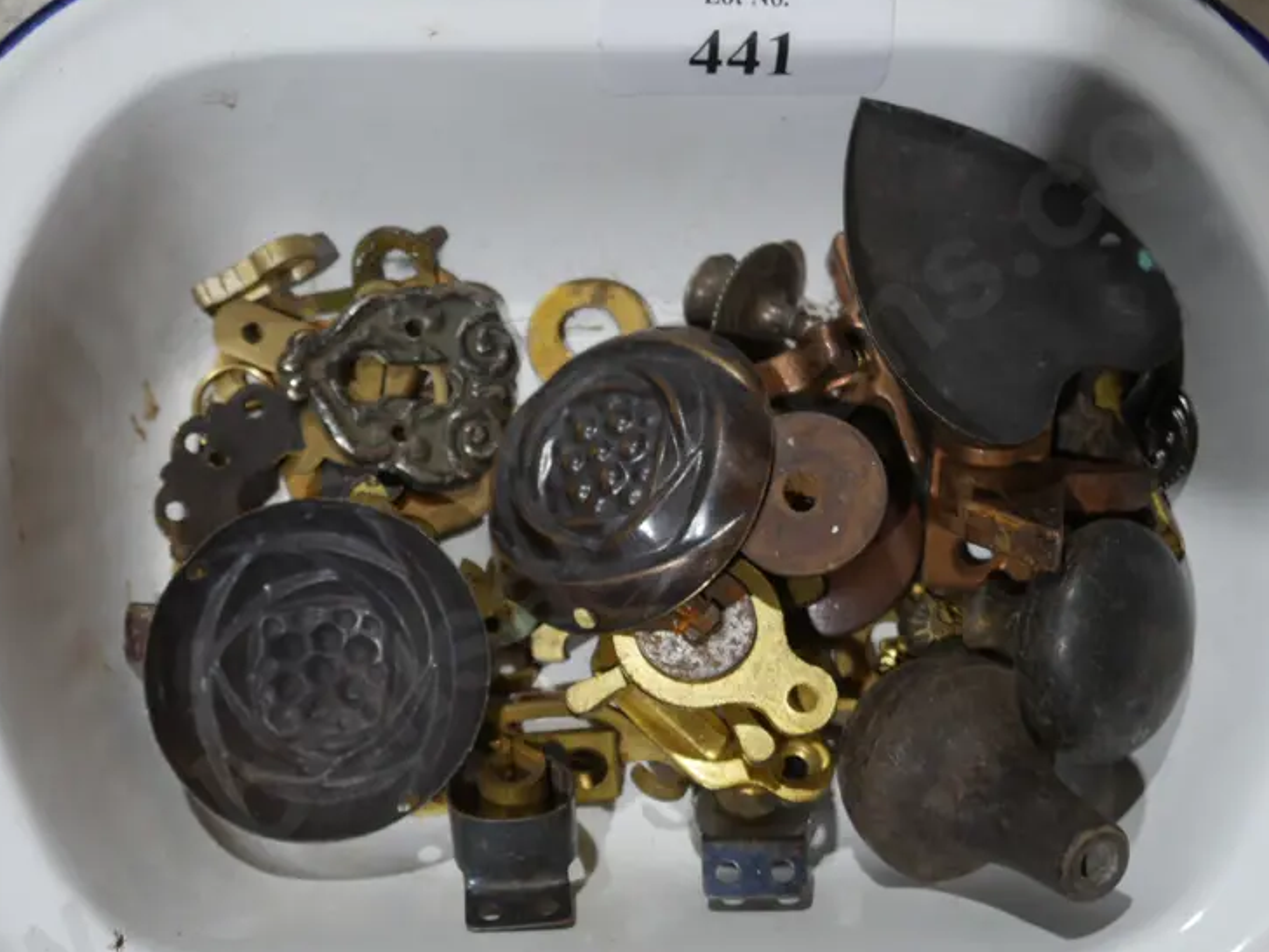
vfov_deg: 24.8
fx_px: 2163
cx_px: 614
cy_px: 538
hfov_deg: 32.7
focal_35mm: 59
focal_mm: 21
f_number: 4.6
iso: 250
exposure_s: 1/60
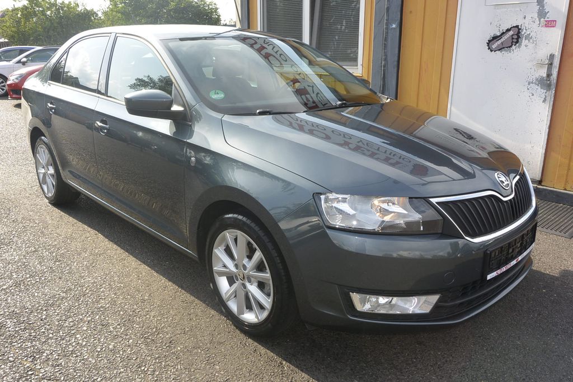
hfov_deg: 63.7
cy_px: 191
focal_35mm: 29
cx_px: 286
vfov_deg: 45.0
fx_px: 462
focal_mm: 11
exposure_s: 1/250
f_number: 6.3
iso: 160
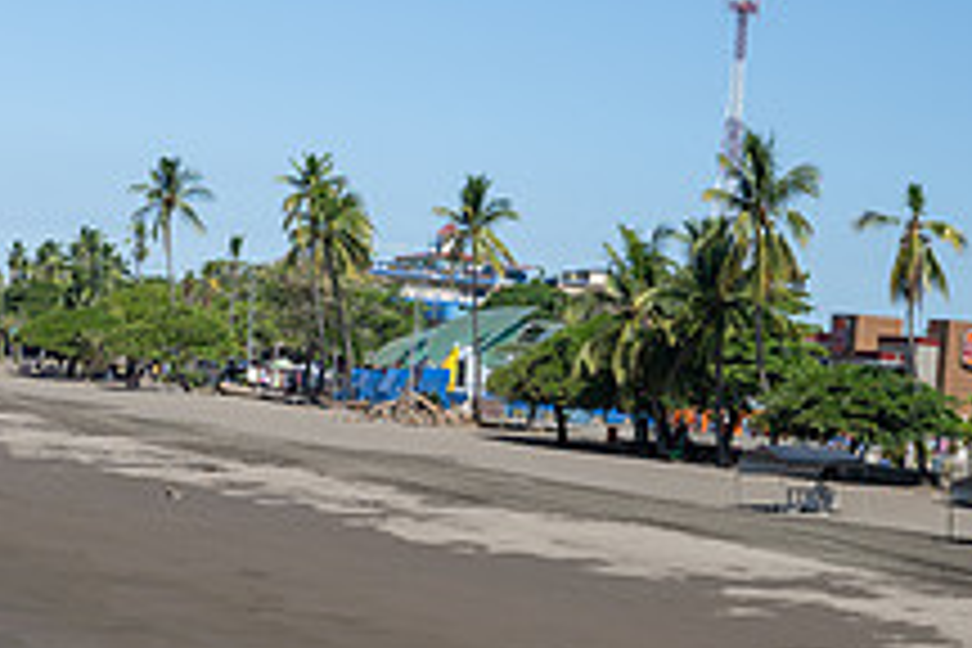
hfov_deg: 17.2
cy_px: 205
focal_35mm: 118
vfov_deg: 11.6
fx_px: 3186
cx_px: 148
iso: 160
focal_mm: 44
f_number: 8
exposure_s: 1/125
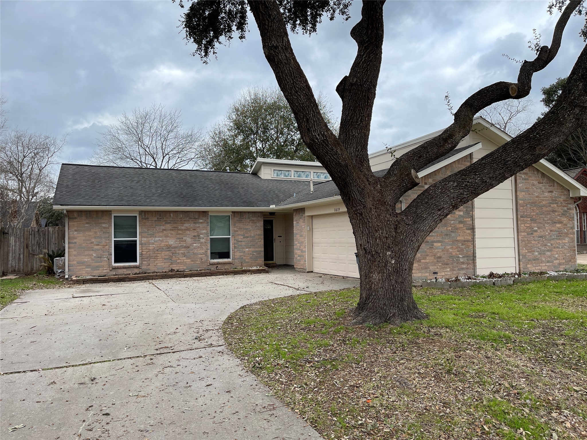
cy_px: 220
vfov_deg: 54.9
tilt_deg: +2.3
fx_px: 424
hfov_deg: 69.4
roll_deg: +1.1
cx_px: 294
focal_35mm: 25
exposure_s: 1/1795
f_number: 1.6
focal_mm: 5.1
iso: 32
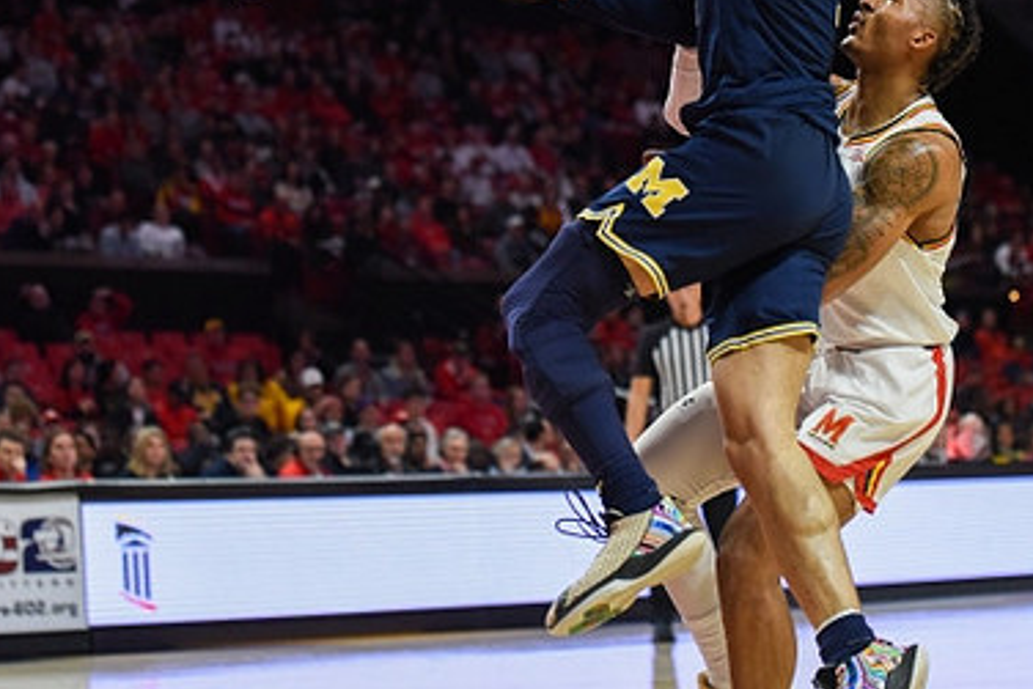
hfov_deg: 18.9
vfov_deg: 12.7
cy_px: 210
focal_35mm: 108
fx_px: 3100
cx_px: 585
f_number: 2.8
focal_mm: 70
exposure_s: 1/800
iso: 1600
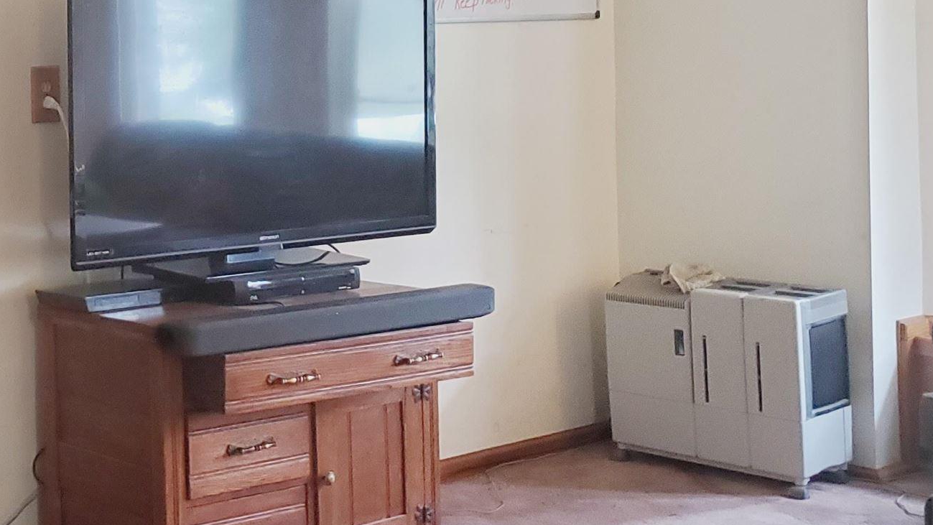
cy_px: 113
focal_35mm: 67
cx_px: -48
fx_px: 1658
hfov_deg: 29.0
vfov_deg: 17.9
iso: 320
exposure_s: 1/40
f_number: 1.5
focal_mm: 4.3
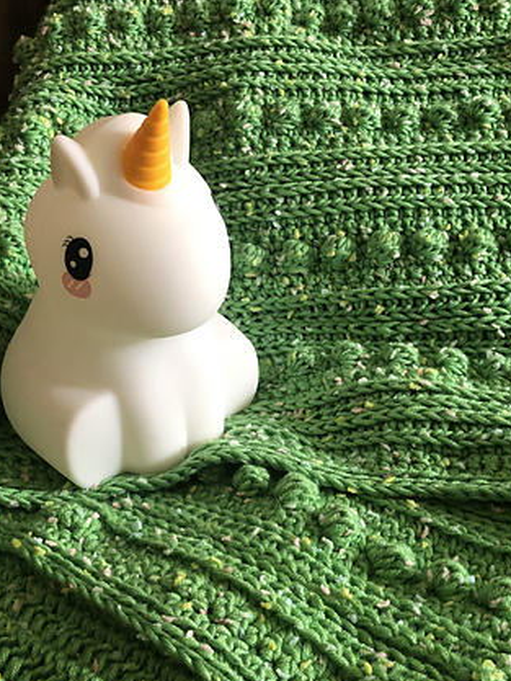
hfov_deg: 33.6
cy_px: 379
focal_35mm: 43
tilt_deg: -28.3
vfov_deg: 43.8
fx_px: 846
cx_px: 217
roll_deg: +0.6
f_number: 1.8
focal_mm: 4
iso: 100
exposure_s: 1/15
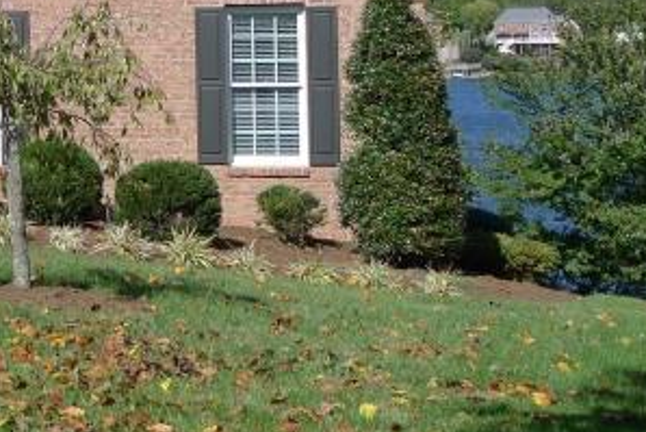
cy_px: -22
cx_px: -197
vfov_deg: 15.6
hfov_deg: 21.4
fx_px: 1544
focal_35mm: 86
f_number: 2.8
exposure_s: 1/1300
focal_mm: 6.8
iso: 80
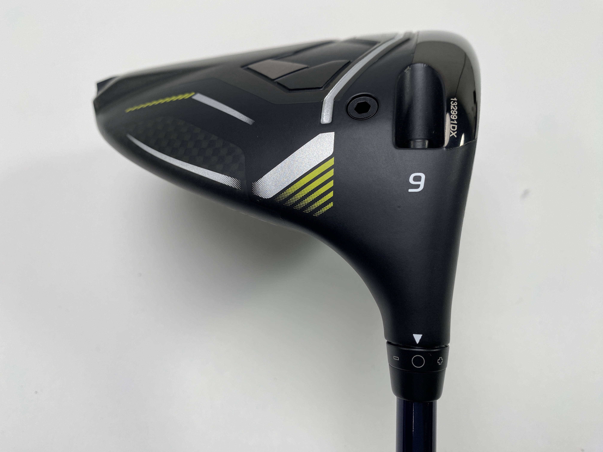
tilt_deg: -62.4
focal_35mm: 25
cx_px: 302
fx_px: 435
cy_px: 226
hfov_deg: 69.4
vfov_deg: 54.9
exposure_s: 1/296
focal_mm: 4.25
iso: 32
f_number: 1.8
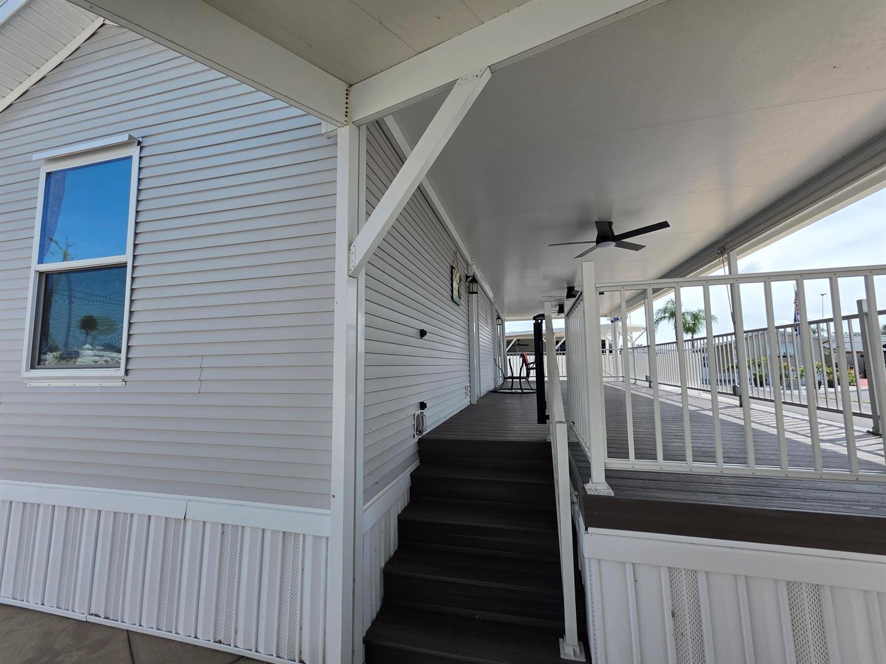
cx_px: 443
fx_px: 333
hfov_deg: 106.2
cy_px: 332
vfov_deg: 89.9
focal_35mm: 13
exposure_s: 1/2000
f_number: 1.9
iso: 50
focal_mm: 2.2
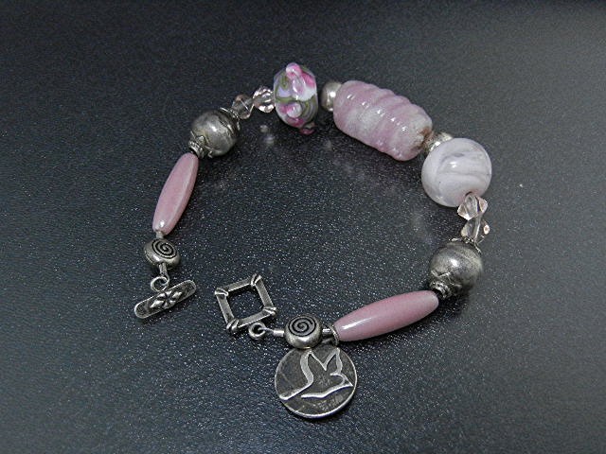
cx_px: 303
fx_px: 683
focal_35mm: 39
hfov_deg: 47.9
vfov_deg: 36.8
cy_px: 227
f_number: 7.4
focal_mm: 7.1
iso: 800
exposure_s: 1/30
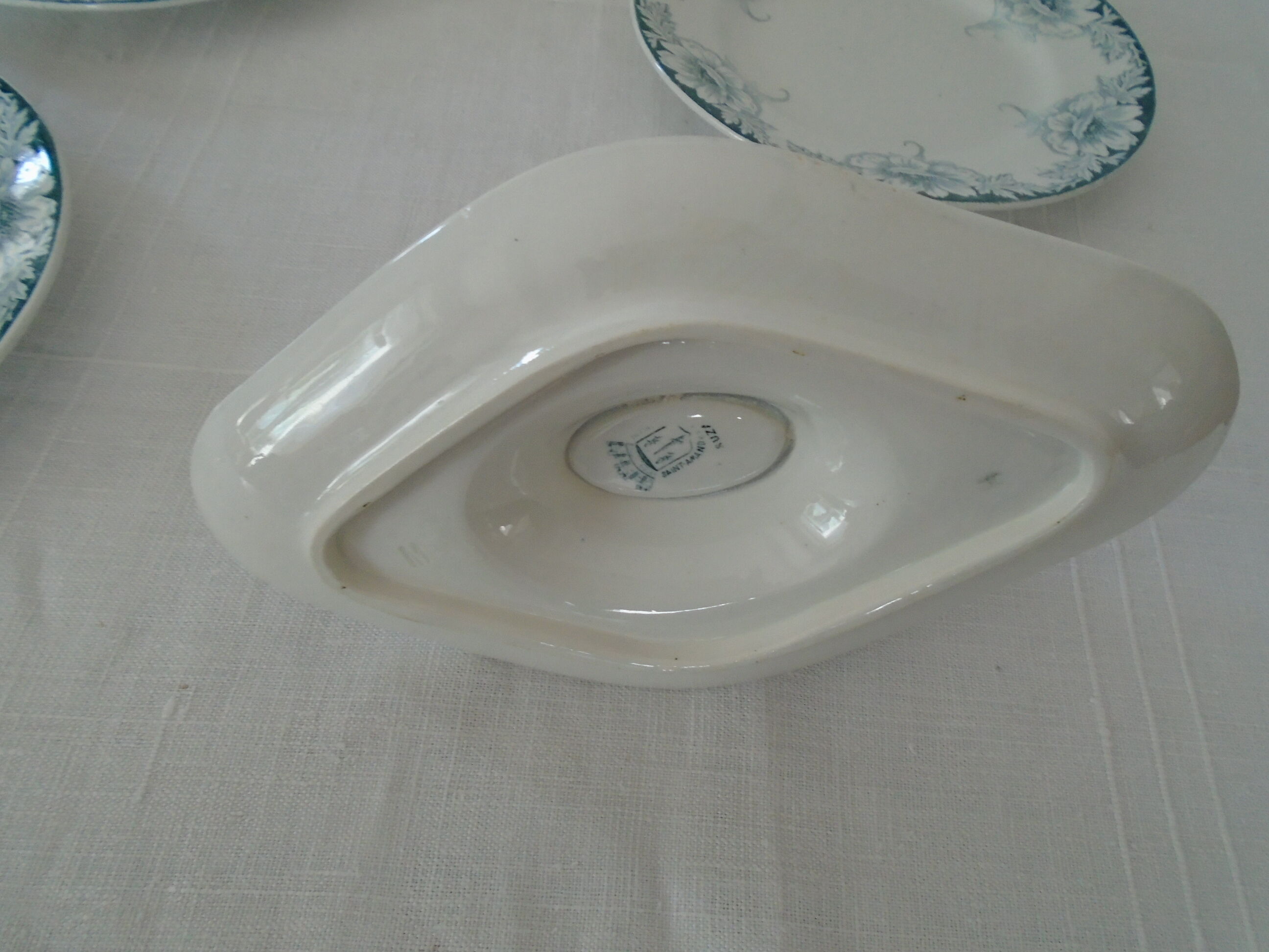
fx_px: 953
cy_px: 476
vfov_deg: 53.1
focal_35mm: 26
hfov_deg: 67.3
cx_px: 634
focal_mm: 4.6
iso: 250
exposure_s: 1/30
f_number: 3.2
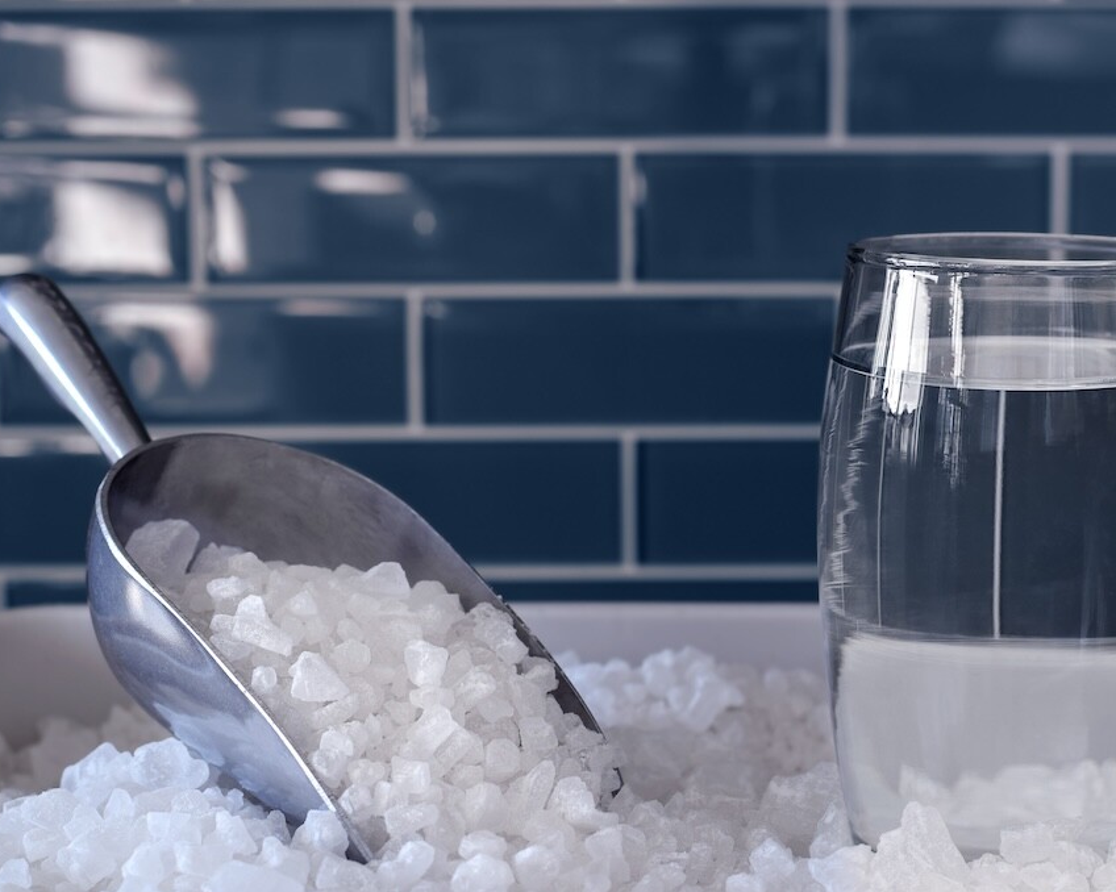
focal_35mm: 85
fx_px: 2807
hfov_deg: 22.5
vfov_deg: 18.1
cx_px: 622
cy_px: 448
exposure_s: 1/15
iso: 100
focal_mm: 50
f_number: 6.3
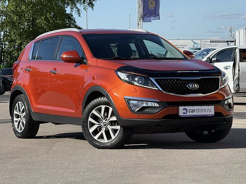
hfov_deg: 15.8
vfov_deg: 11.8
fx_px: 888
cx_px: 122
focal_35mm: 125
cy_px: 94
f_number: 2.8
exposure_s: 1/1271
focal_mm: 15.66
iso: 64
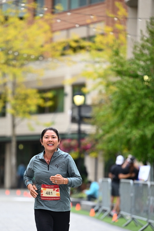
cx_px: 52
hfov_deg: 7.3
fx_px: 1207
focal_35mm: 188
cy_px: 153
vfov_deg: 10.9
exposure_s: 1/2000
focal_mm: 140
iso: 640
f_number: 2.8
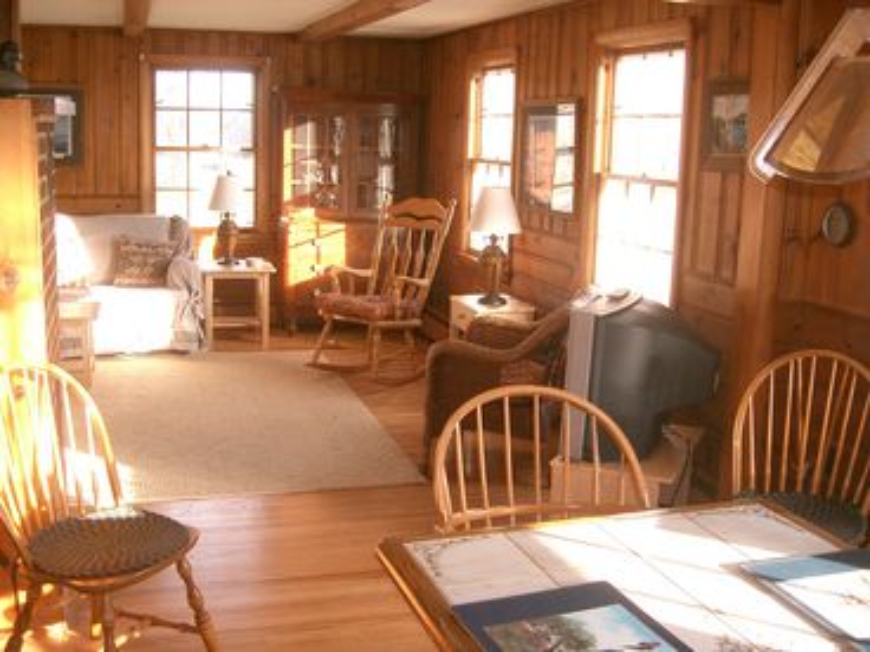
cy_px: 326
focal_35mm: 39
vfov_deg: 36.8
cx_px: 435
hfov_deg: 47.9
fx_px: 980
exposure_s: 1/60
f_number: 2.8
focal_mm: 8
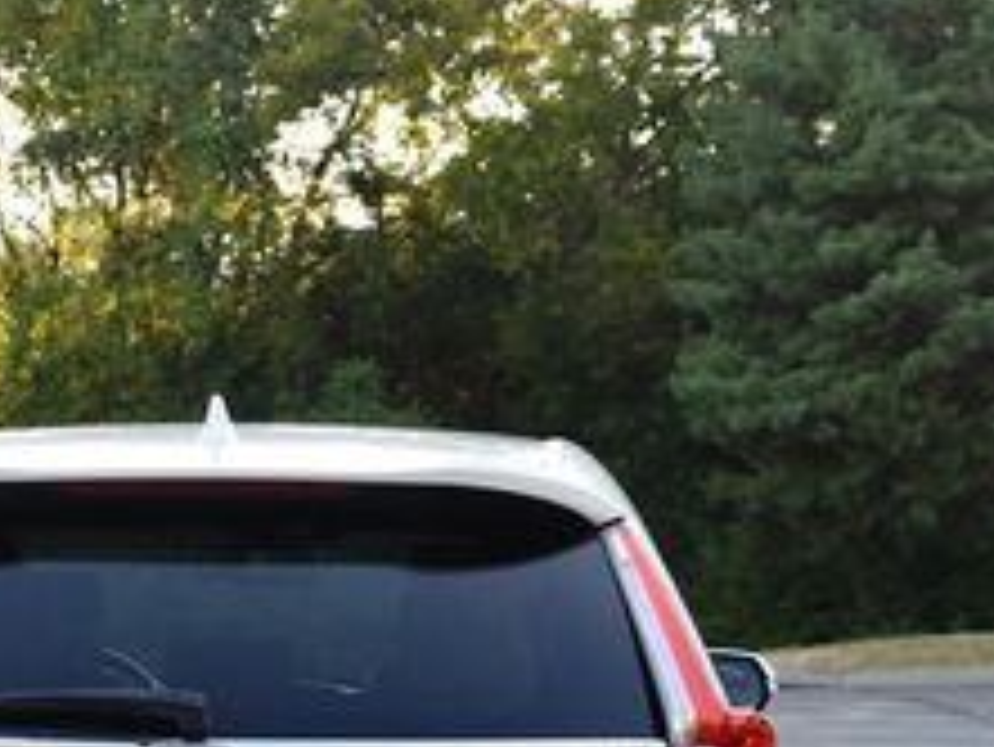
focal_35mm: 129
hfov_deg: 15.1
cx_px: 202
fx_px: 3717
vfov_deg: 11.3
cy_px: 776
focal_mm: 31
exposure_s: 1/250
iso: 250
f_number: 5.6
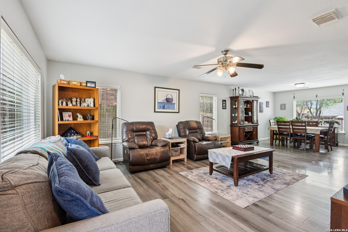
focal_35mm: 16
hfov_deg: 96.7
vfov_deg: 73.7
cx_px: 174
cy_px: 116
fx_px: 155
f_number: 8
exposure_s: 1/15
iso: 2200
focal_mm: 16
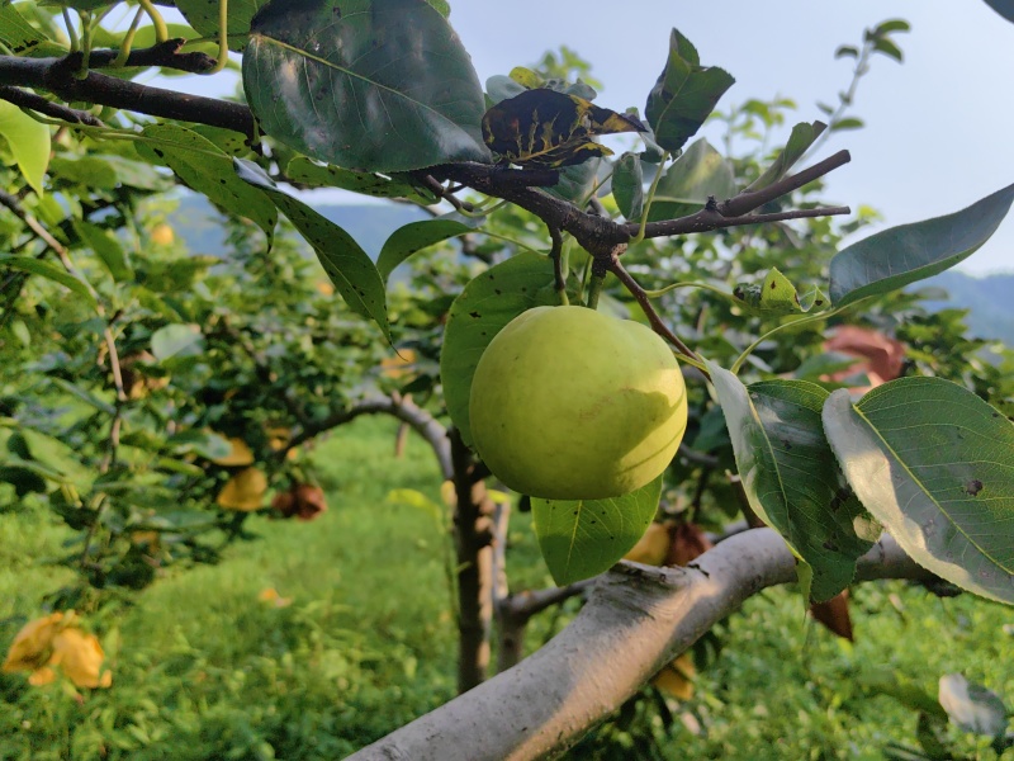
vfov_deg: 45.4
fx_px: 908
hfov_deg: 58.4
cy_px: 380
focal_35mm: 31
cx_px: 507
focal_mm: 5.75
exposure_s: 1/3257
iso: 50
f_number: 2
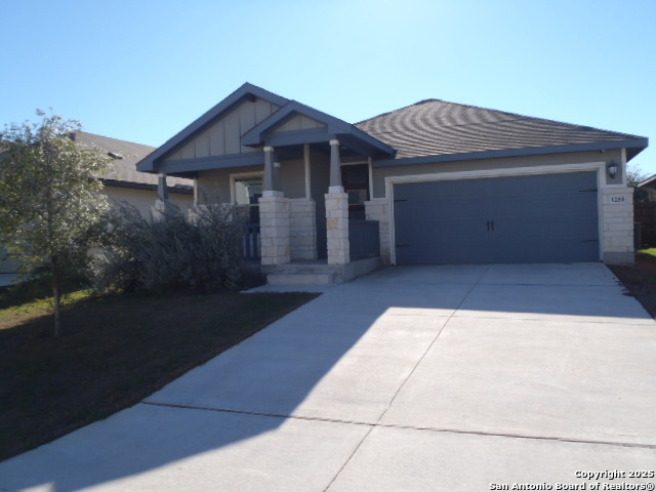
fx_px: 531
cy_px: 246
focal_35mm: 28
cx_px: 328
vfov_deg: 49.7
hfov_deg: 63.4
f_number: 3.9
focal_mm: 5
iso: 80
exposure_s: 1/500
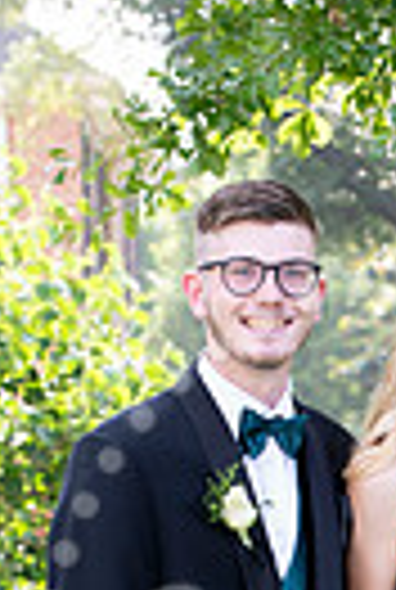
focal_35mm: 336
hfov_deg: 4.1
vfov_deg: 6.1
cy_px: 680
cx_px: 454
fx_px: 5515
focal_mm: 98
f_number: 7.1
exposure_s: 1/60
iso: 250
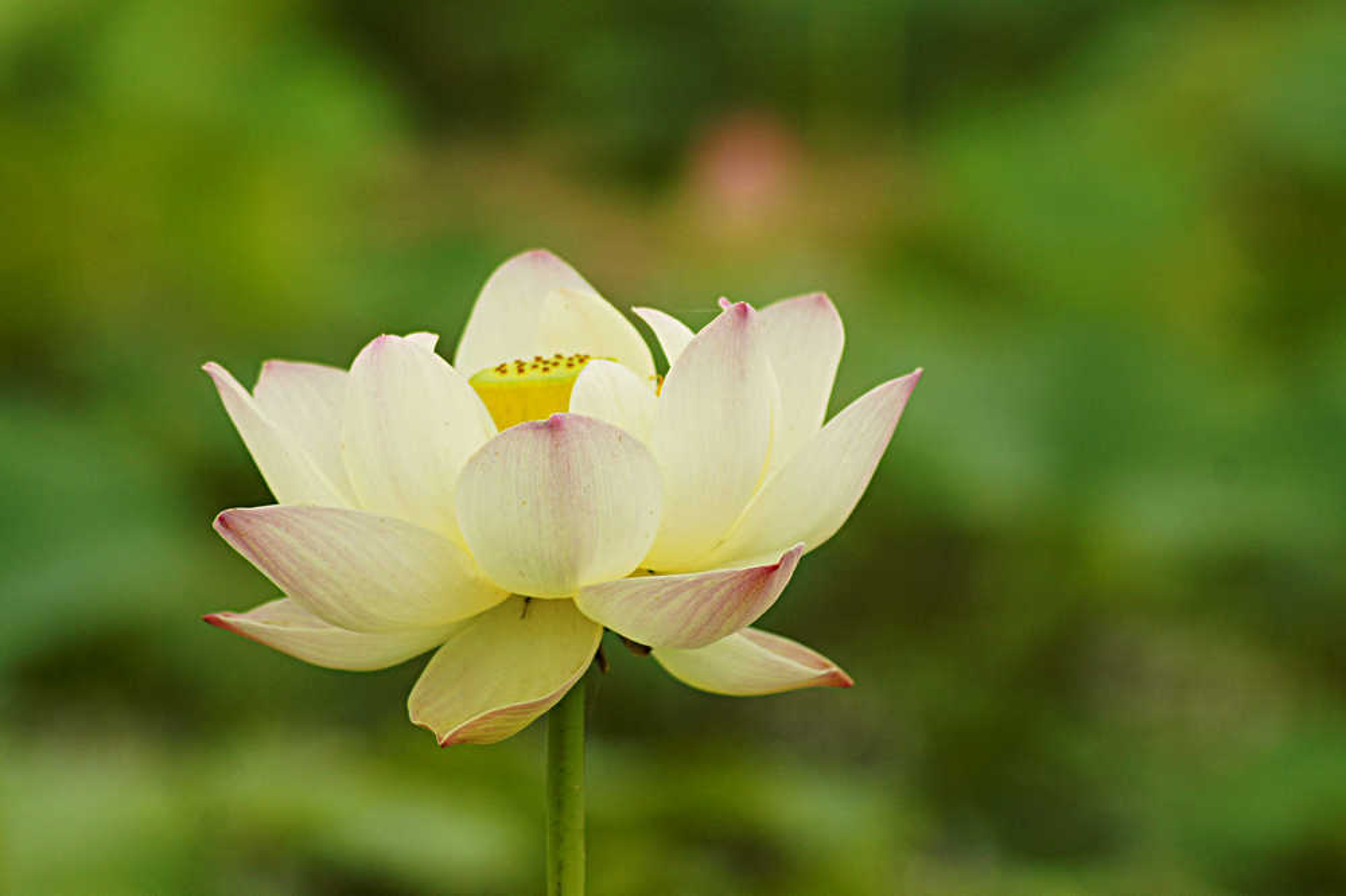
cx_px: 673
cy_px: 448
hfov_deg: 7.6
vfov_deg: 5.1
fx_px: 10091
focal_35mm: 270
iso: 200
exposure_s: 1/640
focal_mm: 180
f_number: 5.6
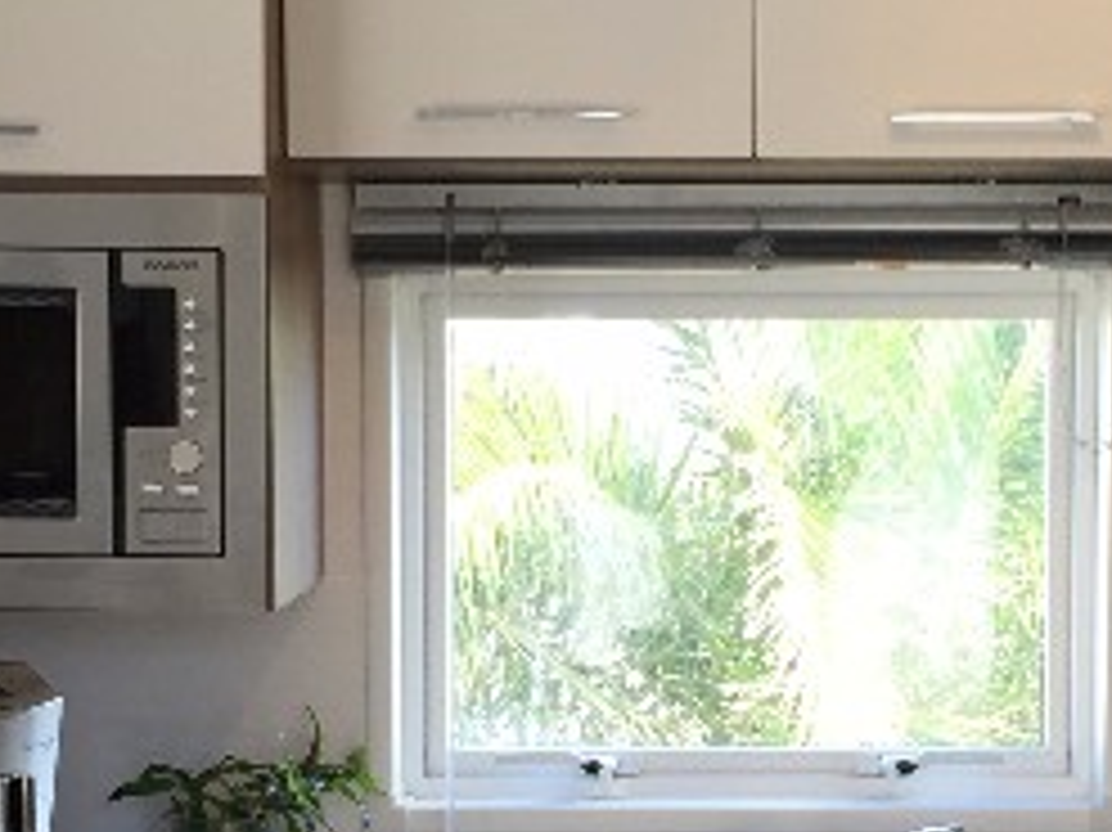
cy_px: 684
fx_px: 3018
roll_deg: -0.6
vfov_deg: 15.6
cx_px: 675
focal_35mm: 94
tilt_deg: -4.9
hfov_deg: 20.8
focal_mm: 4.15
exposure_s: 1/100
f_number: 2.2
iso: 50
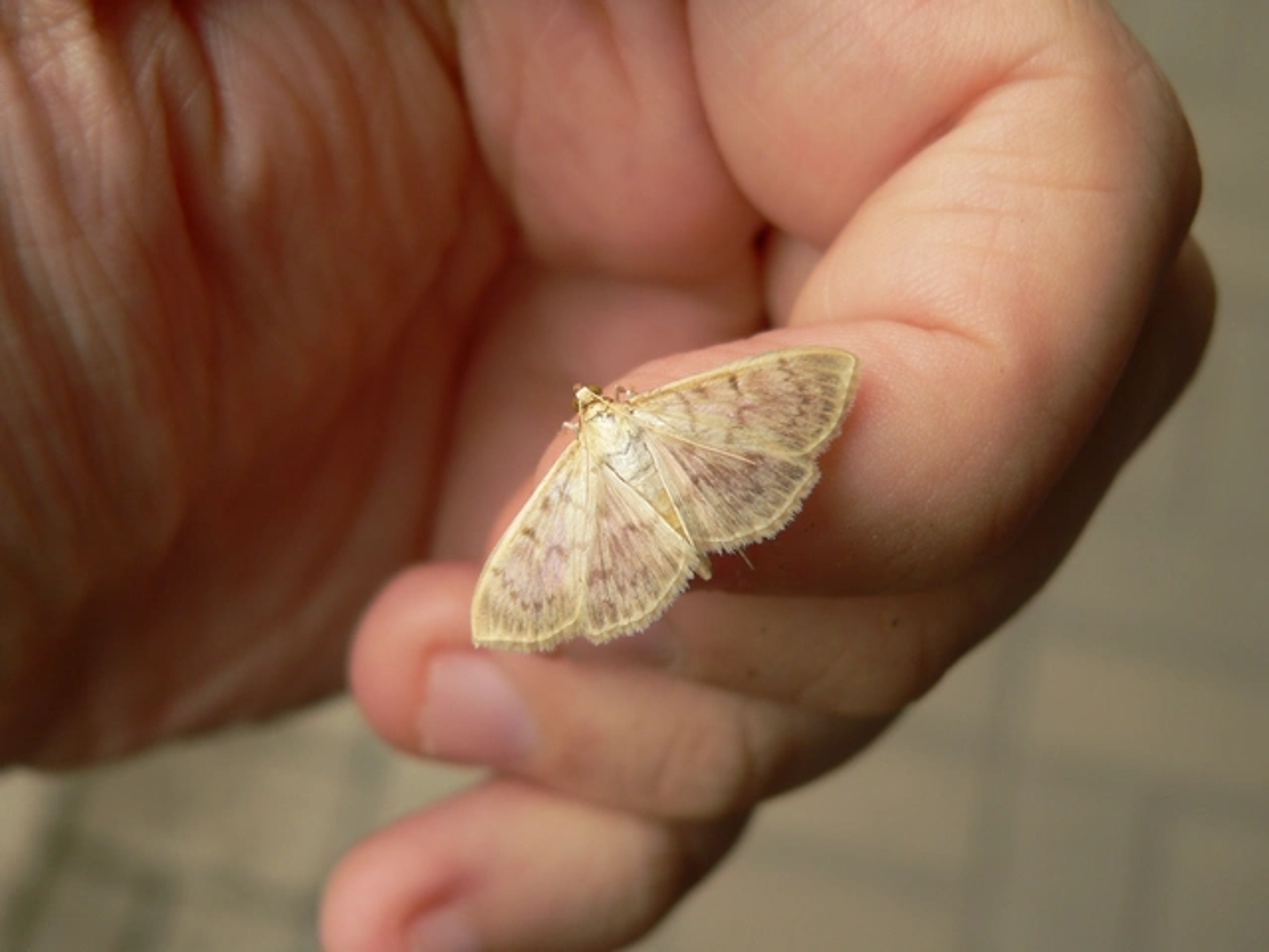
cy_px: 476
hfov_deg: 33.2
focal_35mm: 58
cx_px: 634
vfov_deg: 25.2
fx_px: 2126
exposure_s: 1/60
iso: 80
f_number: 2.8
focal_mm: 9.6
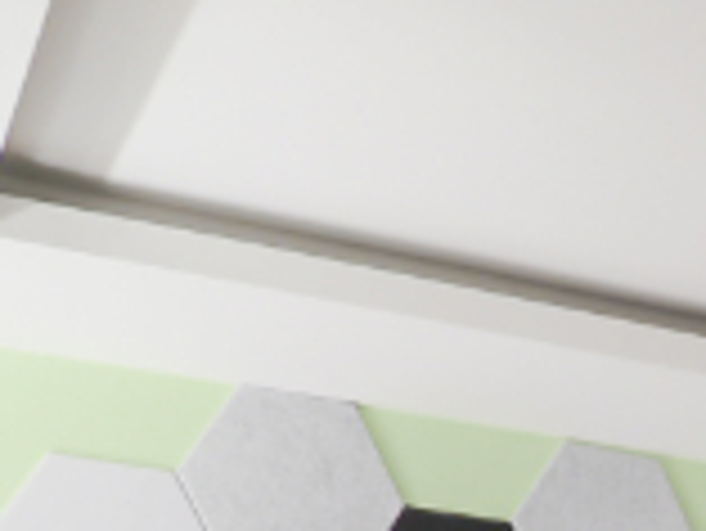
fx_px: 1817
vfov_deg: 14.4
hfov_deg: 19.5
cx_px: 1021
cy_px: 981
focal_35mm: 89
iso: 200
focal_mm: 7
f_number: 4
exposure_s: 1/13
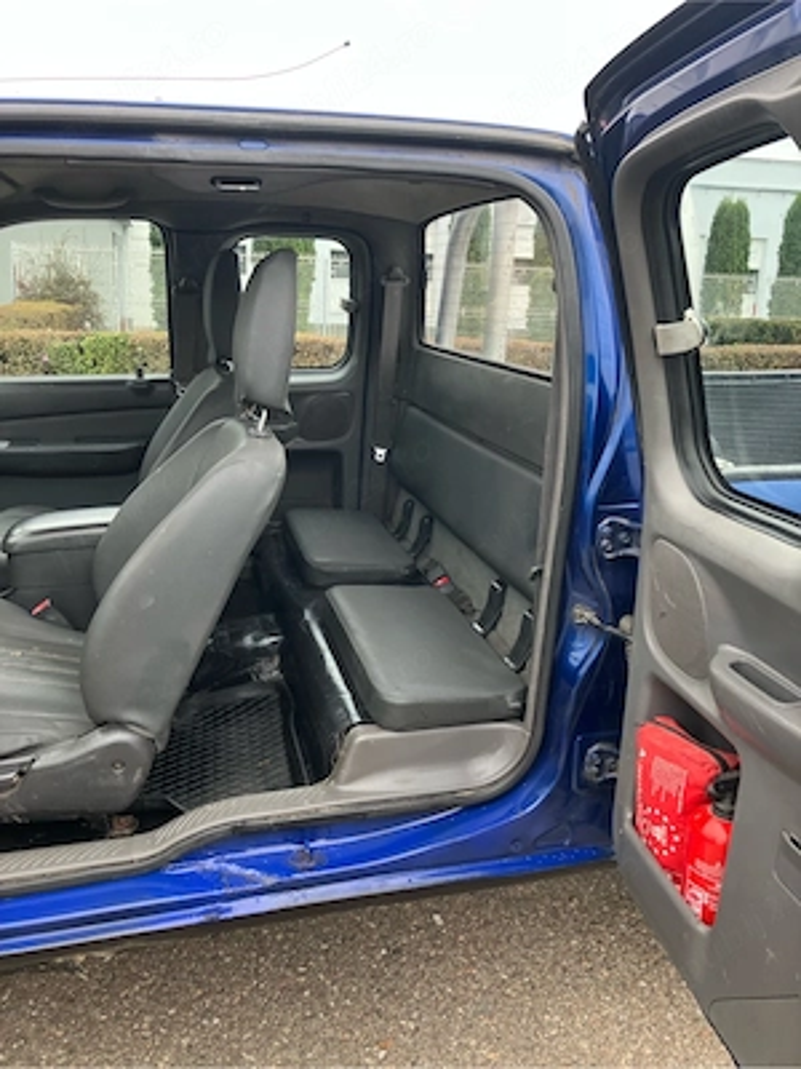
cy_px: 534
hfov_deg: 49.7
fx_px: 864
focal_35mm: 28
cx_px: 400
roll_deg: -3.2
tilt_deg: -13.5
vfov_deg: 63.4
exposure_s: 1/121
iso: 50
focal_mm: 3.99
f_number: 1.8
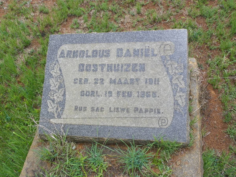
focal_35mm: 39
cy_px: 88
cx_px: 118
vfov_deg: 36.8
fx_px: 266
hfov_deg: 47.9
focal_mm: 6.9
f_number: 5
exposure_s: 1/250
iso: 64
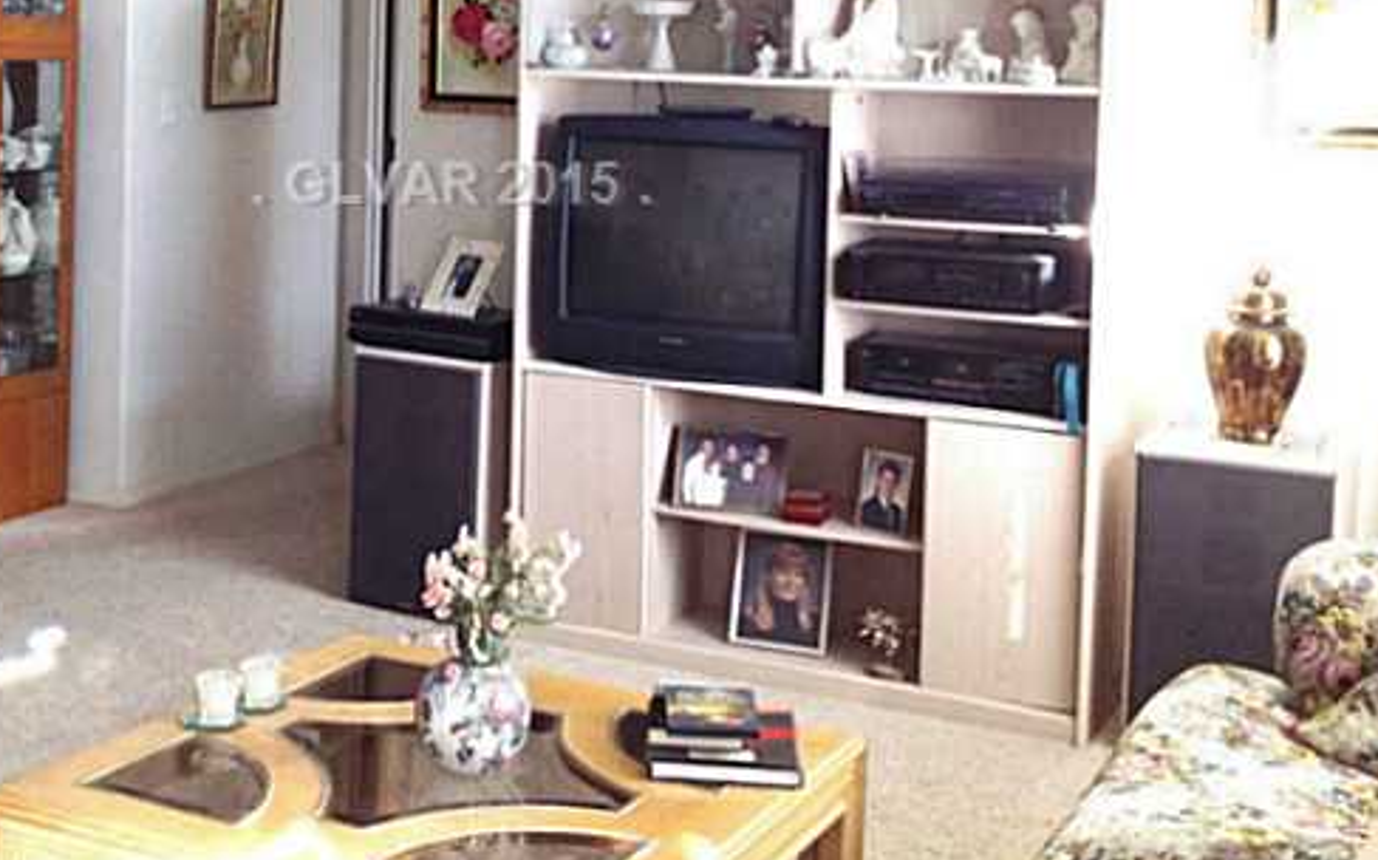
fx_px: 2290
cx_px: 456
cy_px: 184
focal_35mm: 61
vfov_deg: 21.0
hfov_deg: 33.2
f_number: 2.4
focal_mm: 4.28
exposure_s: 1/120
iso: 100
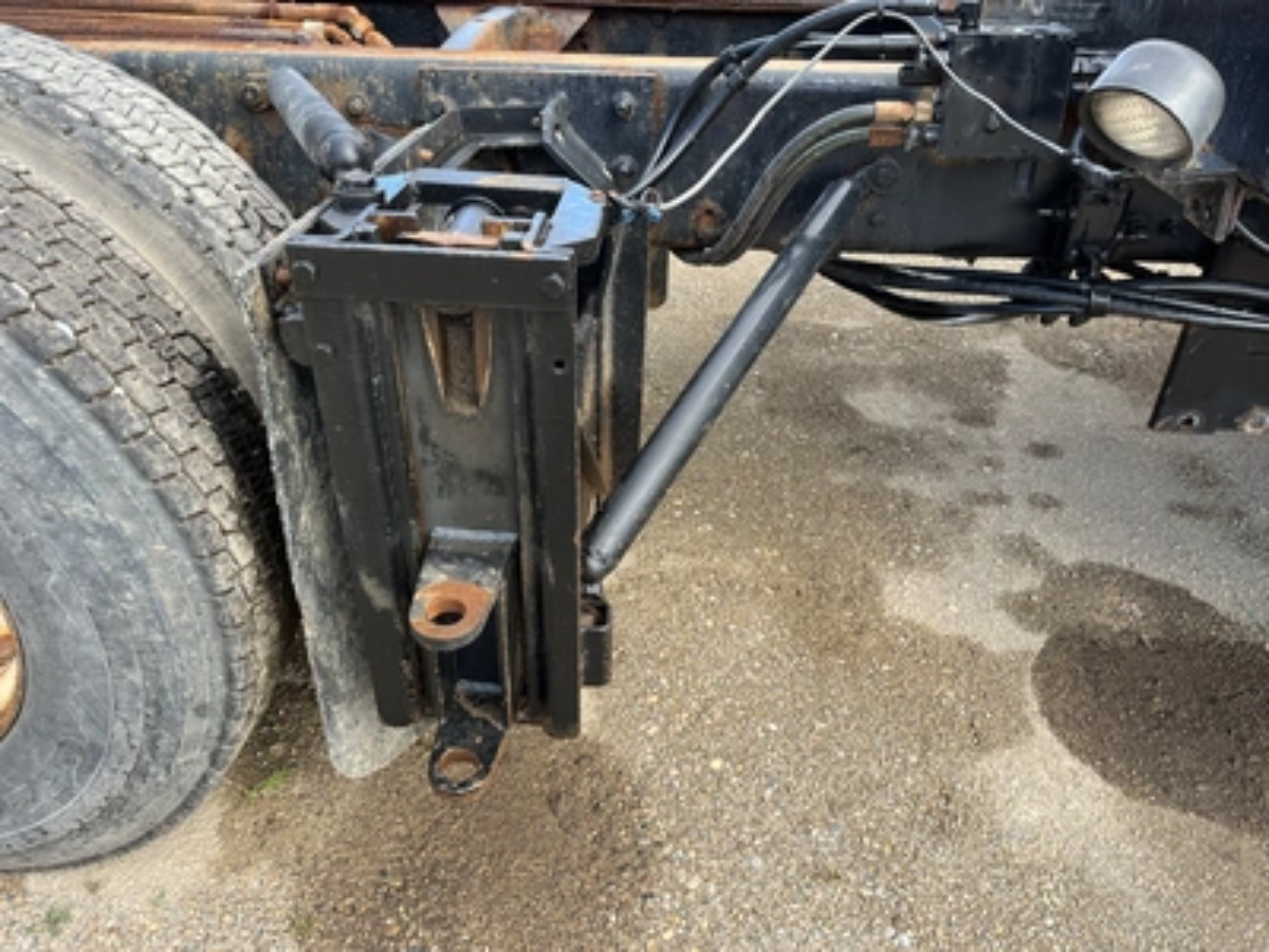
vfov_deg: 53.1
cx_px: 634
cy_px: 476
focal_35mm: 26
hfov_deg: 67.3
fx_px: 953
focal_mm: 5.1
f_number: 1.6
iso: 40
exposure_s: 1/266
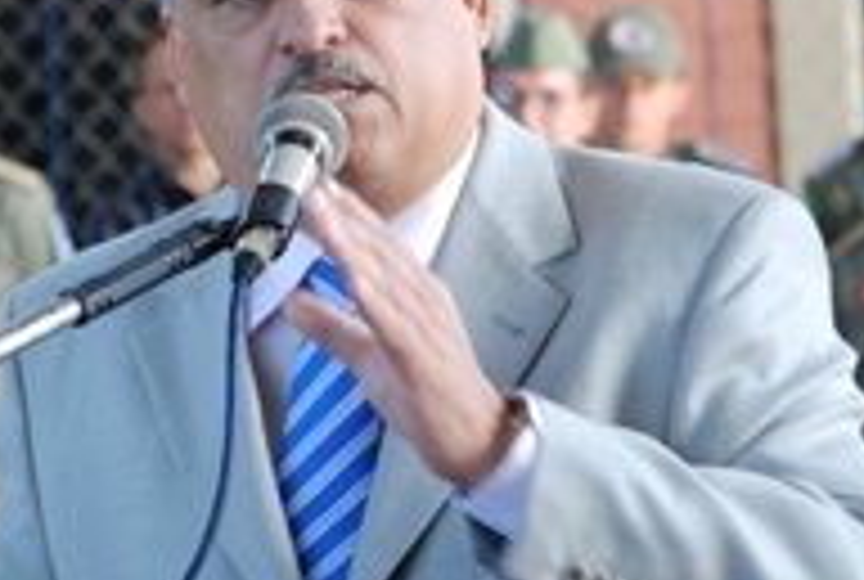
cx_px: 369
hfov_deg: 6.3
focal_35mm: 328
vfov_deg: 4.2
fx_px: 7891
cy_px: 211
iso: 800
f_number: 9
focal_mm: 105
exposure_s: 1/60
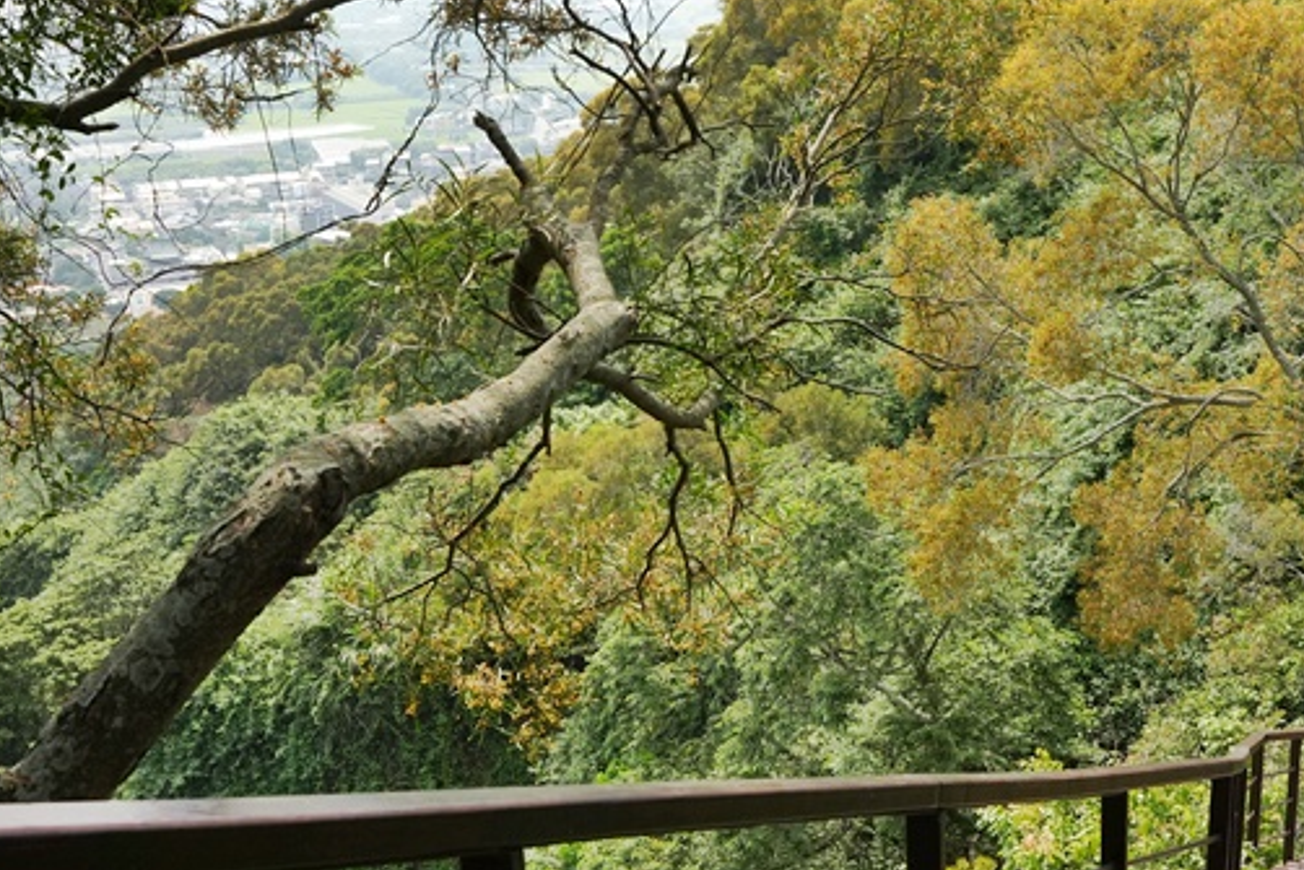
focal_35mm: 49
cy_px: 180
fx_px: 1775
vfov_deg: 27.0
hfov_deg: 39.8
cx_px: 878
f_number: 8
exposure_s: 1/1600
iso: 1250
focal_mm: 24
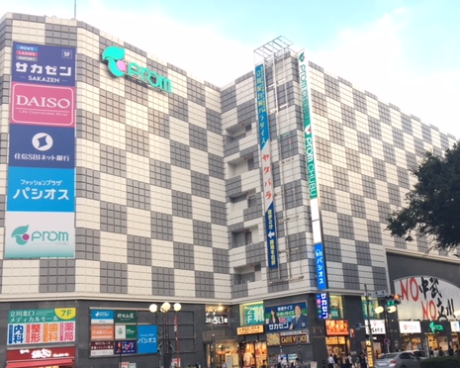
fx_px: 531
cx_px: 261
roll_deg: +3.2
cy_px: 236
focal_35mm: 39
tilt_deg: +12.5
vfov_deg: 37.9
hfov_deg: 46.7
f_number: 2.2
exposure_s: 1/50
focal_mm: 4.15
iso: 25
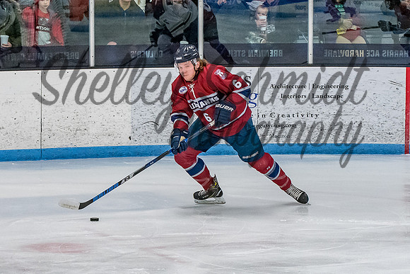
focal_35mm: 227
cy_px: 128
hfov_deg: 9.1
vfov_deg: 6.1
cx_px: 203
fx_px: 2585
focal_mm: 86
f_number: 3.5
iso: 2500
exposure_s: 1/800
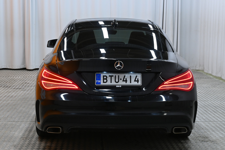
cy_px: 75
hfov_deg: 32.6
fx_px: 384
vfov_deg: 22.1
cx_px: 112
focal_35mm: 62
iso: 1000
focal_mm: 41
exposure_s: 1/80
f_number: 5.6
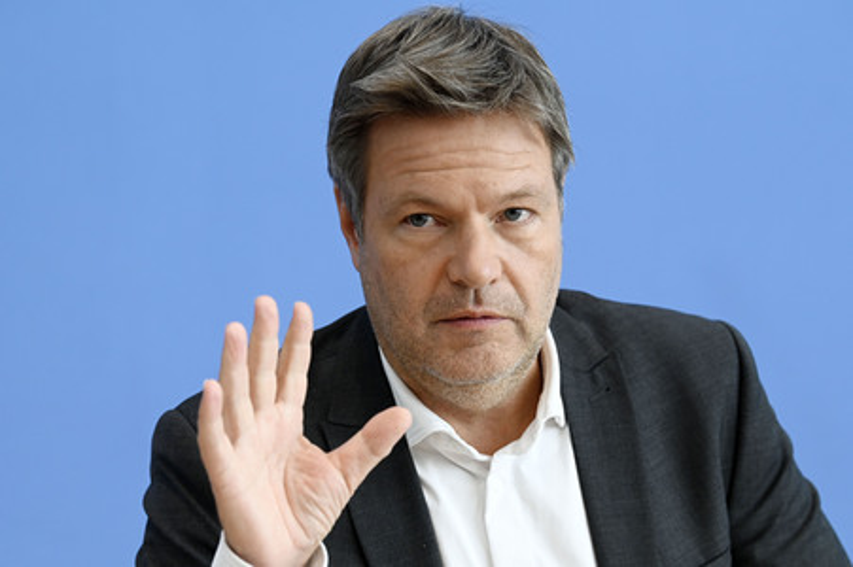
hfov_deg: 15.2
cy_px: 284
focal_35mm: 135
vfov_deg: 10.1
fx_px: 3196
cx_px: 426
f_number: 5
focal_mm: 135
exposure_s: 1/800
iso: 2000
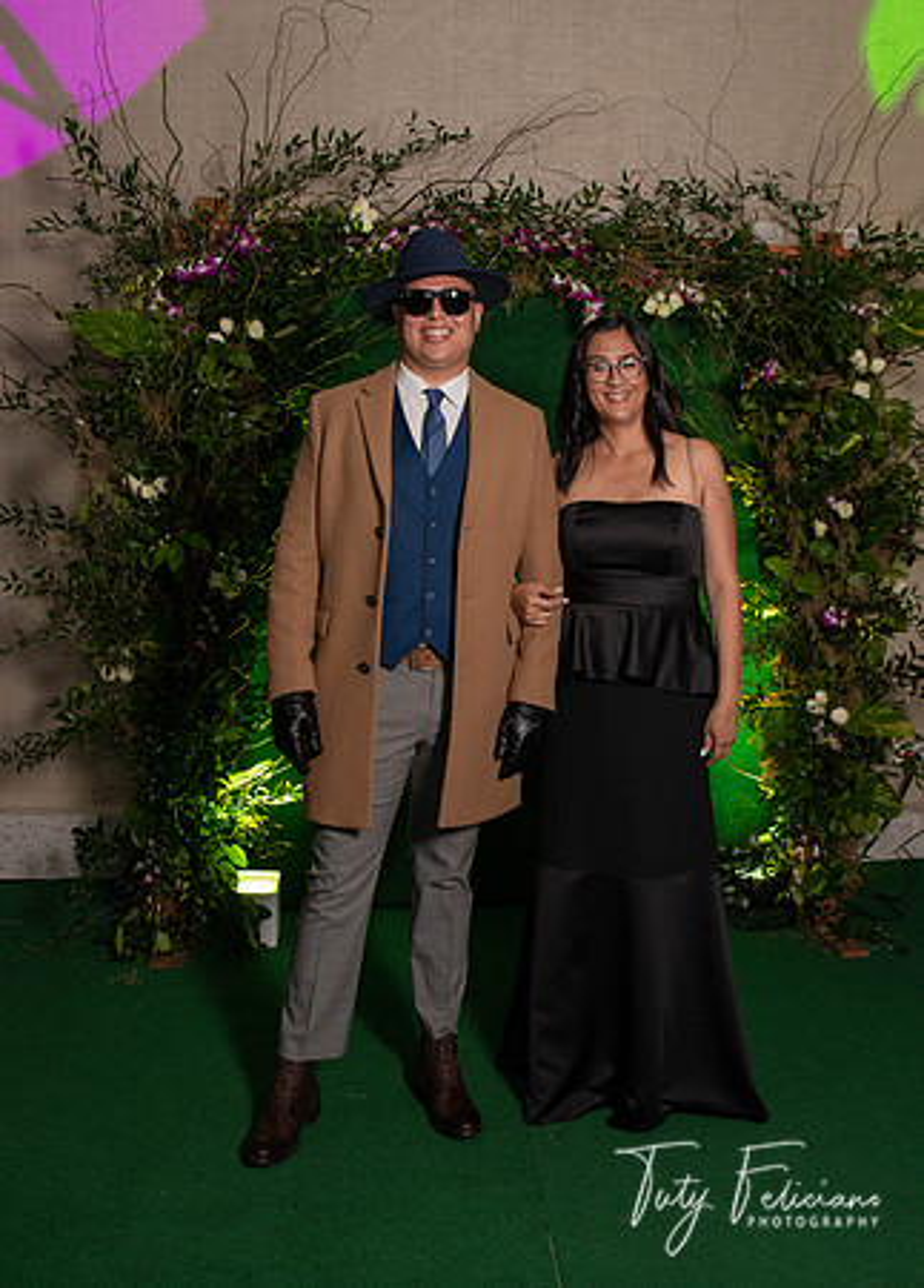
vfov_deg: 52.2
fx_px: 1314
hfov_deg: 38.5
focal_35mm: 36
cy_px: 651
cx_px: 582
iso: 800
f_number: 4.5
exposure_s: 1/80
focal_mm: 24
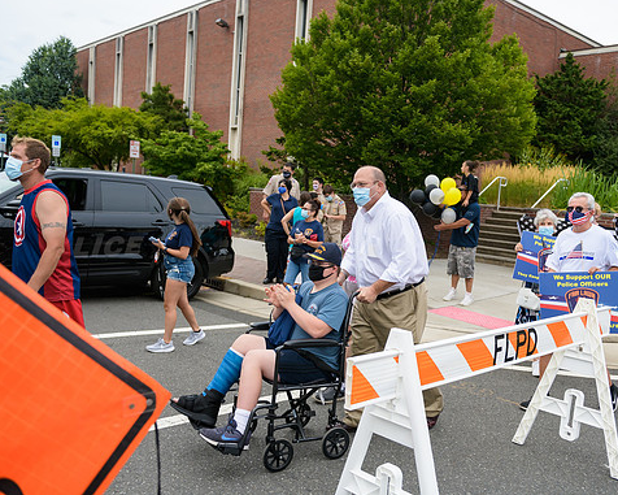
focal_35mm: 32
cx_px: 352
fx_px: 585
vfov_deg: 45.8
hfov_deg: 55.5
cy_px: 245
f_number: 3.2
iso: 200
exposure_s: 1/640
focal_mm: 28
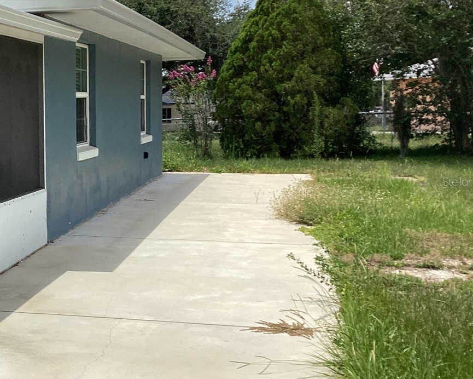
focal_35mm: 56
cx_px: 57
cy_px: 181
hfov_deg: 32.1
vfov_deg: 27.1
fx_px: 784
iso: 25
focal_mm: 3.3
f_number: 2.4
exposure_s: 1/1894
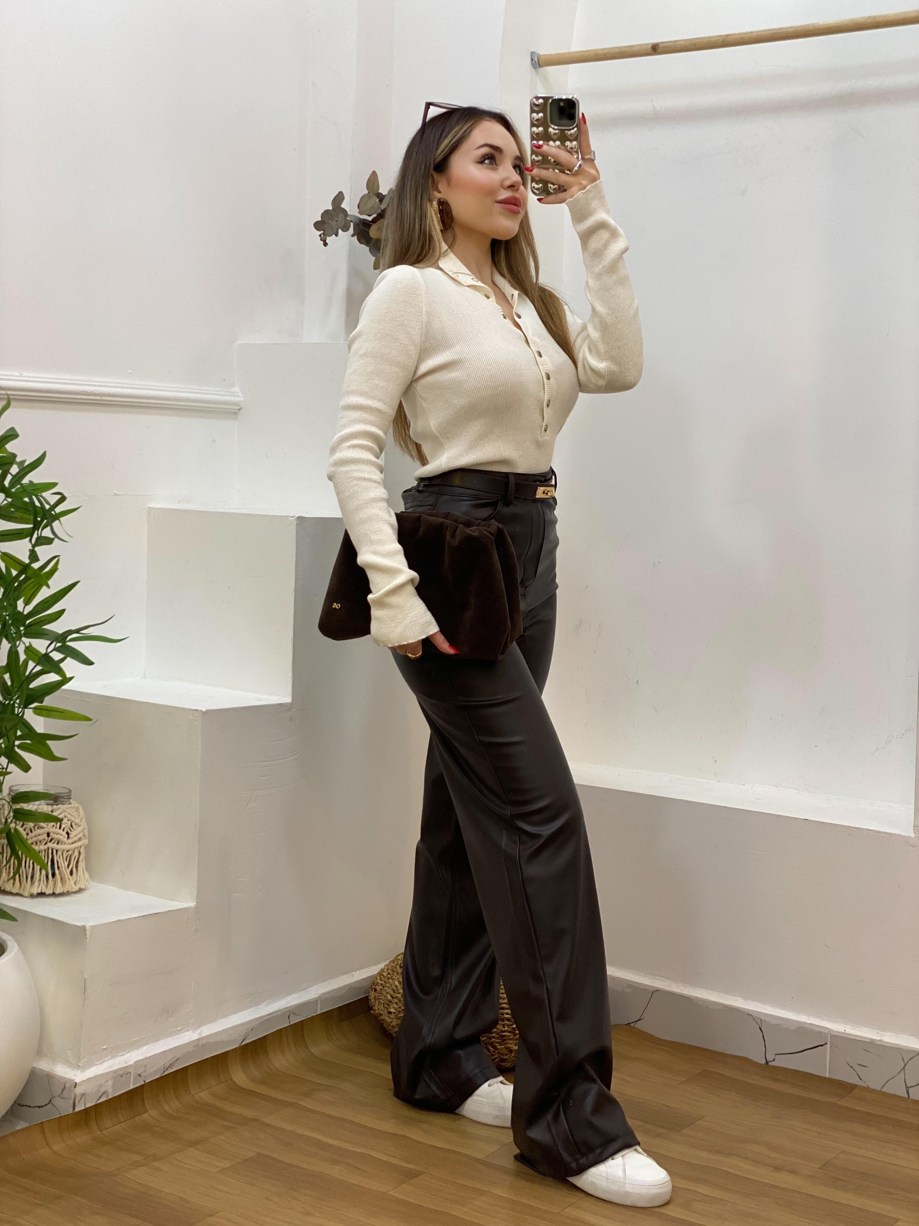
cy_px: 613
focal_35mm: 52
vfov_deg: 36.8
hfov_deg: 28.0
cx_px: 460
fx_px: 1841
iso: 80
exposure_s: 1/100
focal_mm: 6
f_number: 2
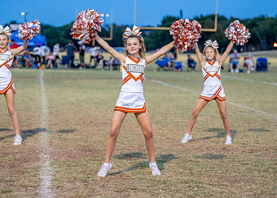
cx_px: 143
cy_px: 94
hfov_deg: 18.1
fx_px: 870
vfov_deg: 13.0
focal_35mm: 111
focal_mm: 89
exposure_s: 1/1000
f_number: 2.8
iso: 5000
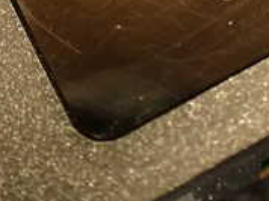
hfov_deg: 18.2
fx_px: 838
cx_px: 124
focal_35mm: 108
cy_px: -53
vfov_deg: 13.2
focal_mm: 5.79
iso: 400
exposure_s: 1/30
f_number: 2.4
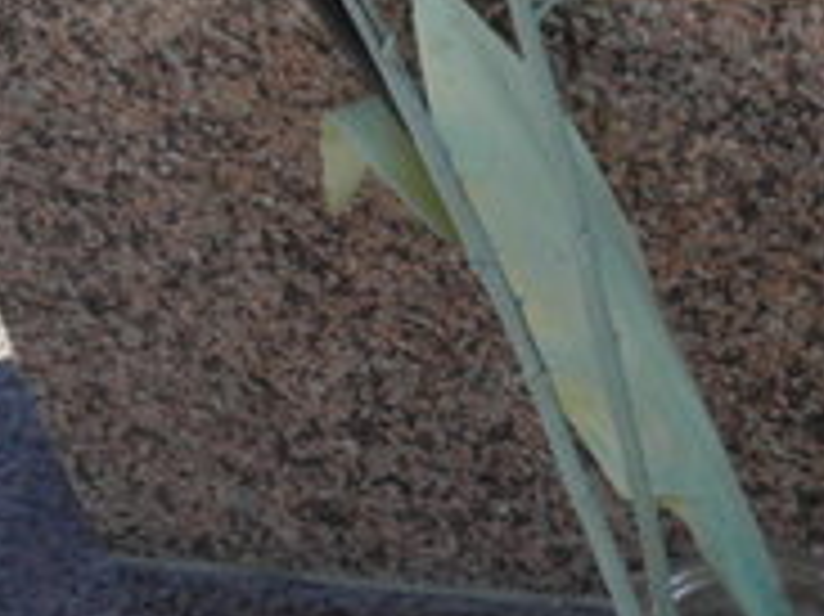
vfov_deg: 12.0
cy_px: -288
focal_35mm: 118
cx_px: 1117
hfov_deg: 15.7
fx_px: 2807
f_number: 5.6
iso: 64
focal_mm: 4.83
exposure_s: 1/100
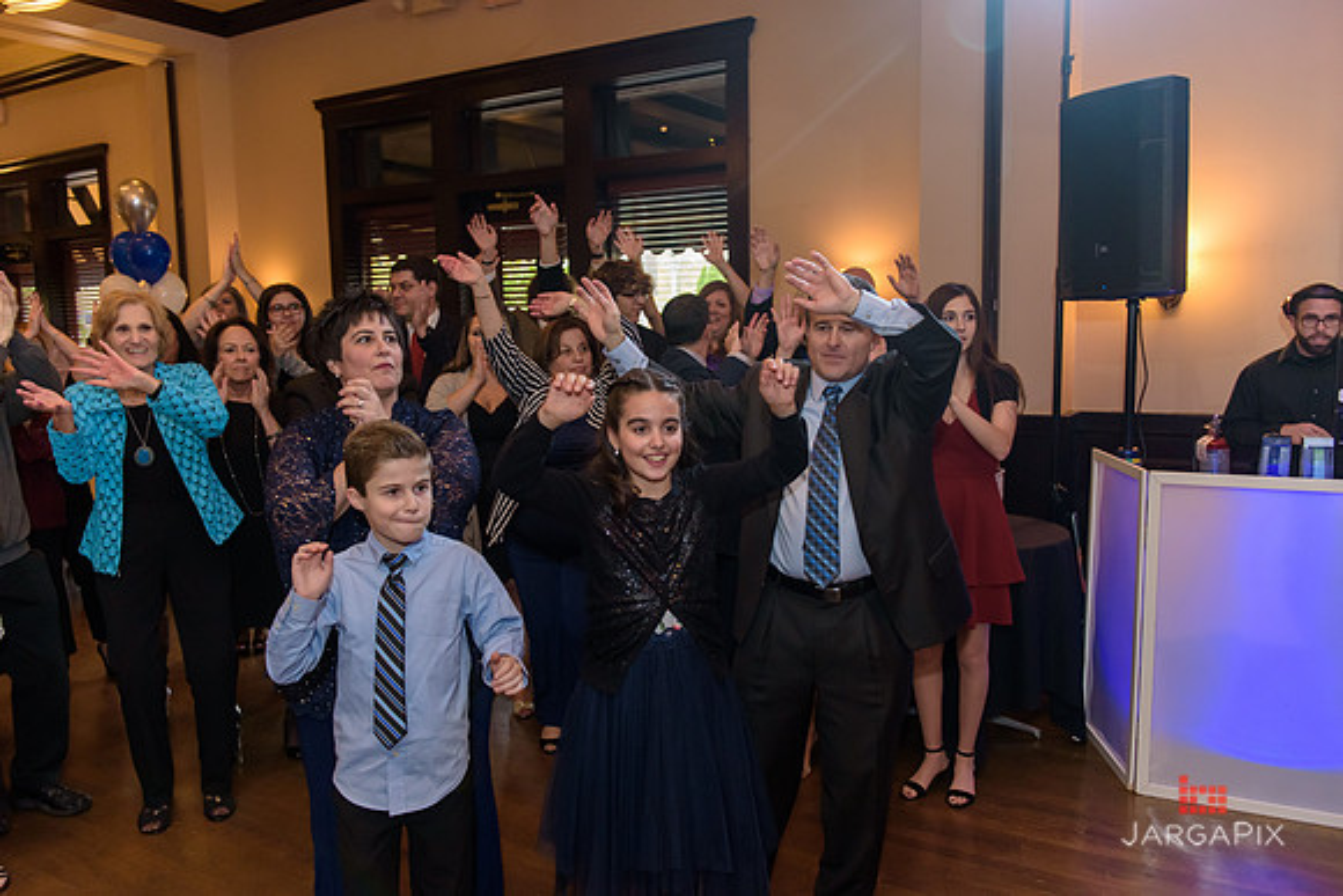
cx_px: 672
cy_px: 448
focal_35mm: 29
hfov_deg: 63.6
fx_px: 1082
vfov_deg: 45.0
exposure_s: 1/125
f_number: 3.2
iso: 1600
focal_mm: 29
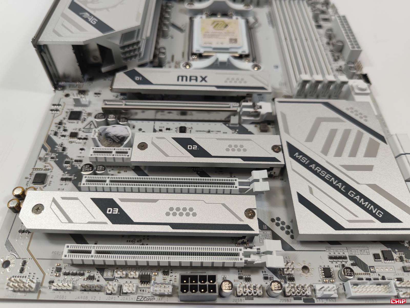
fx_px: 296
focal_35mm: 25
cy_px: 154
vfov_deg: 54.9
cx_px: 205
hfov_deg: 69.4
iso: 90
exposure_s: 1/100
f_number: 1.85
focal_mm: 6.78
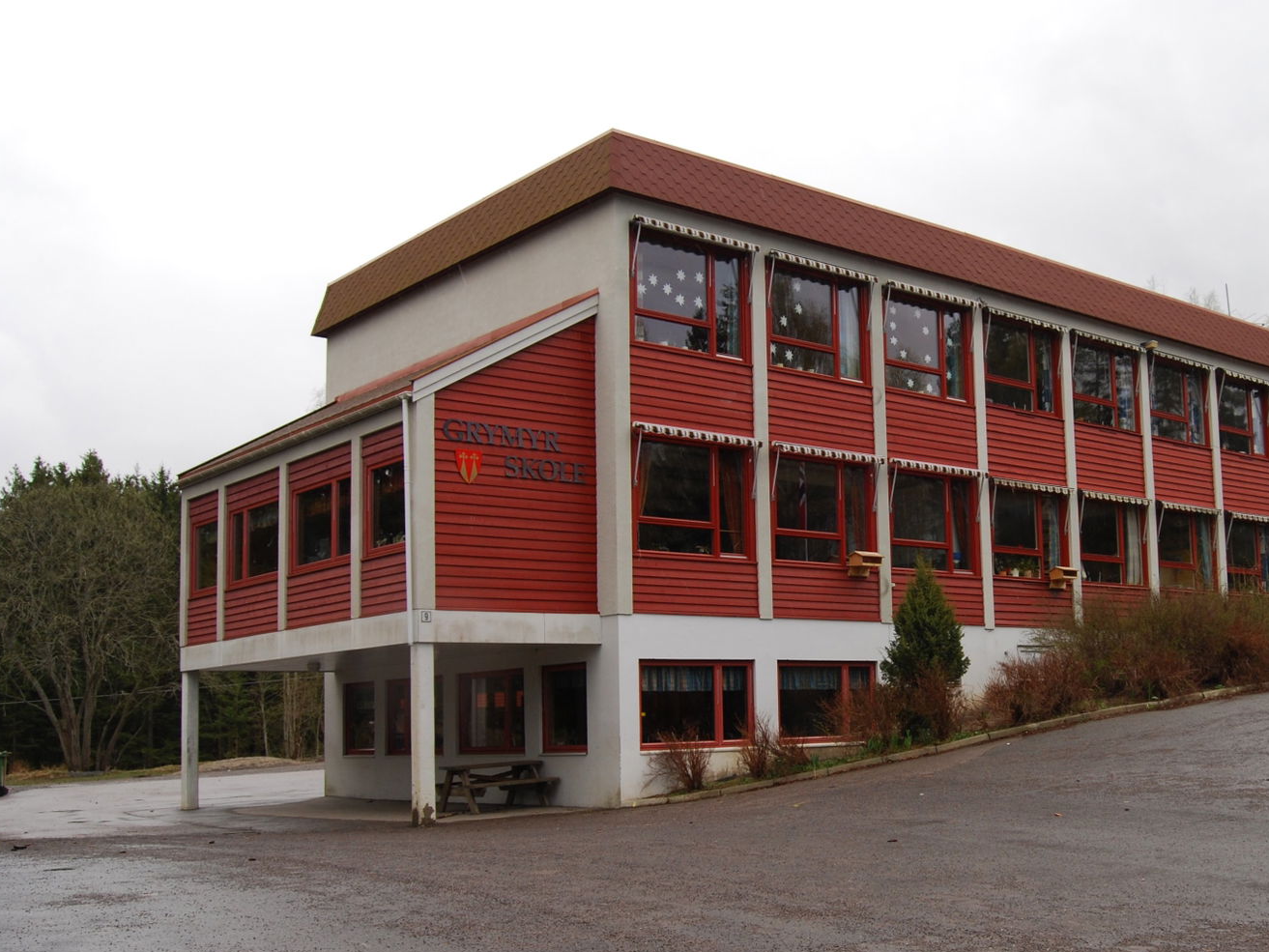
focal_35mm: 38
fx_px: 1393
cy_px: 550
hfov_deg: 47.7
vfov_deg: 37.6
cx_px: 903
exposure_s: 1/200
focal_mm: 18
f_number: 7.1
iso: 200
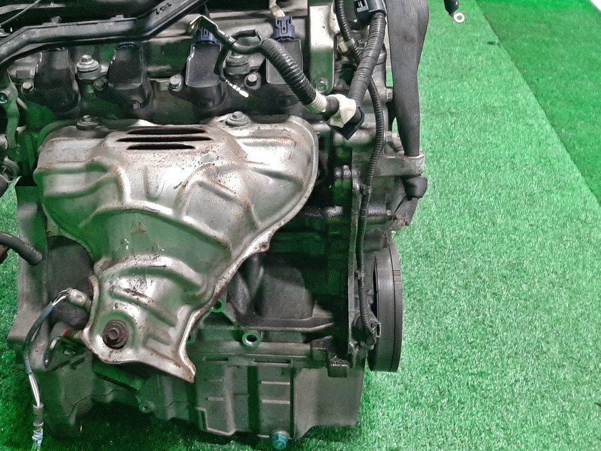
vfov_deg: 34.4
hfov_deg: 43.1
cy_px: 214
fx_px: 729
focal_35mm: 42
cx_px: 137
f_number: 1.7
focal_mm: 3.93
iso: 215
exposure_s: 1/50
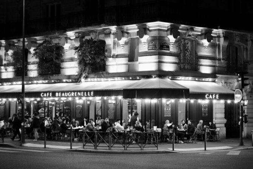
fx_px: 288
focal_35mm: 41
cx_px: 126
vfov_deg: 32.6
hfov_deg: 47.4
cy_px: 84
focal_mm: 27
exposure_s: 1/60
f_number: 2.8
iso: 2500
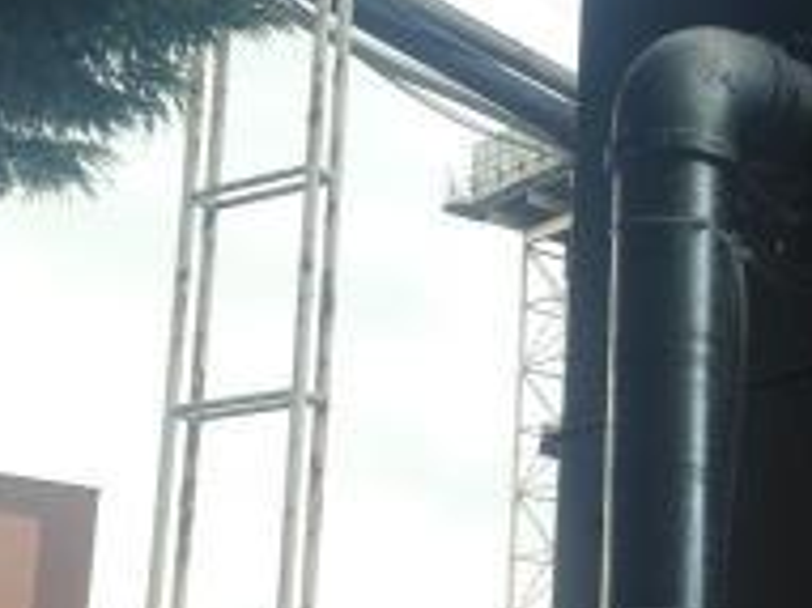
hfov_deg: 23.5
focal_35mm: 82
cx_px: 663
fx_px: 1922
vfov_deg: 17.8
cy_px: 502
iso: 50
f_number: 2.4
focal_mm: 4.28
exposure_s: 1/235
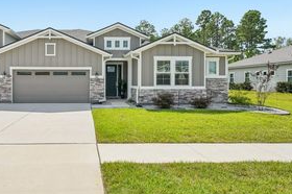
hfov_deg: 68.8
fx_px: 203
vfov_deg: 50.8
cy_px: 78
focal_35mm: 25
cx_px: 89
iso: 100
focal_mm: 14
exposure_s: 1/500
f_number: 8
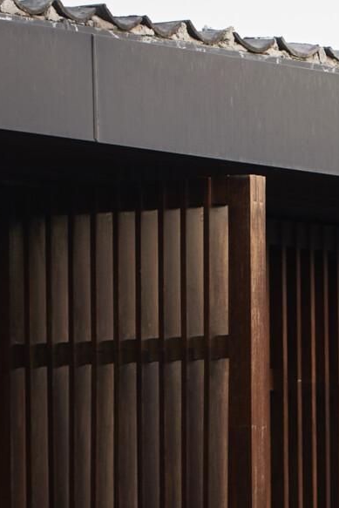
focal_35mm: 527
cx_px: 677
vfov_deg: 3.9
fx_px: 7439
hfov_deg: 2.6
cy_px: 1059
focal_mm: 120
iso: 200
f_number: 5.6
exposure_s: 1/100
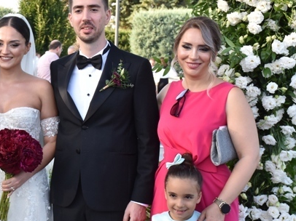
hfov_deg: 17.9
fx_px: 923
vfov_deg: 13.7
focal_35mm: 108
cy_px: 107
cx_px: 13
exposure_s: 1/500
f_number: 8
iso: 720
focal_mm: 38
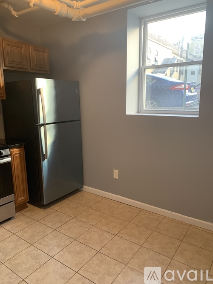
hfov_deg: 53.0
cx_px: 106
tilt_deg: -10.9
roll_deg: +1.0
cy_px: 142
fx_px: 213
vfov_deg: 67.3
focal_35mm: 26
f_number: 1.8
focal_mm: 4.25
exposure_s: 1/60
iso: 100
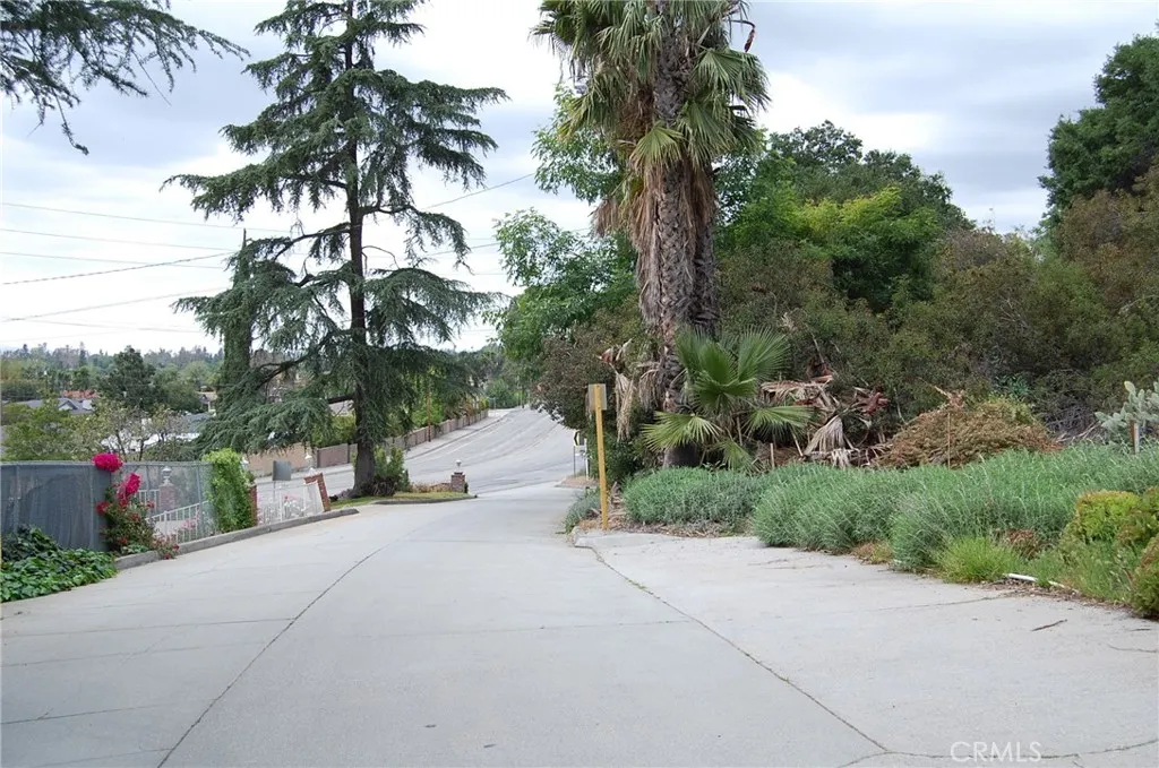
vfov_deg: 34.1
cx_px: 580
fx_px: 1253
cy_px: 384
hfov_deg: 49.6
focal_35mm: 39
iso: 200
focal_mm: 26
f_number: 7.1
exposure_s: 1/200
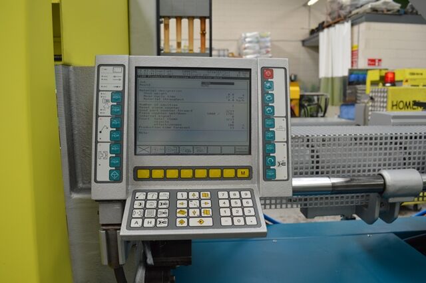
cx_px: 213
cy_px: 142
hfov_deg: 67.4
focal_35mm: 27
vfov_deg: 47.9
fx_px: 319
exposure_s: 1/100
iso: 400
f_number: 5
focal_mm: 18
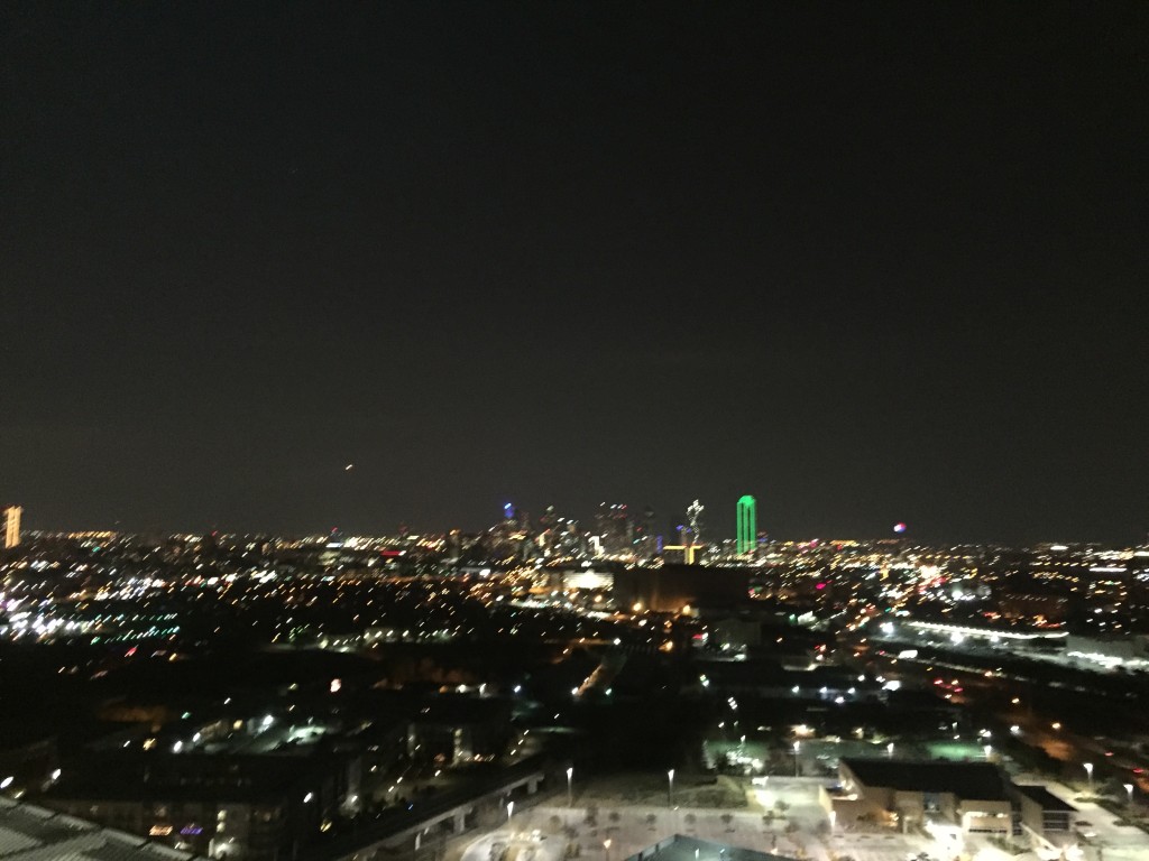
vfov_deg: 48.2
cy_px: 430
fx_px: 963
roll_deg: -1.2
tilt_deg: +6.0
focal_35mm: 29
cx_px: 574
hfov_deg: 61.7
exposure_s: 1/15
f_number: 2.2
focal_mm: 4.15
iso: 800
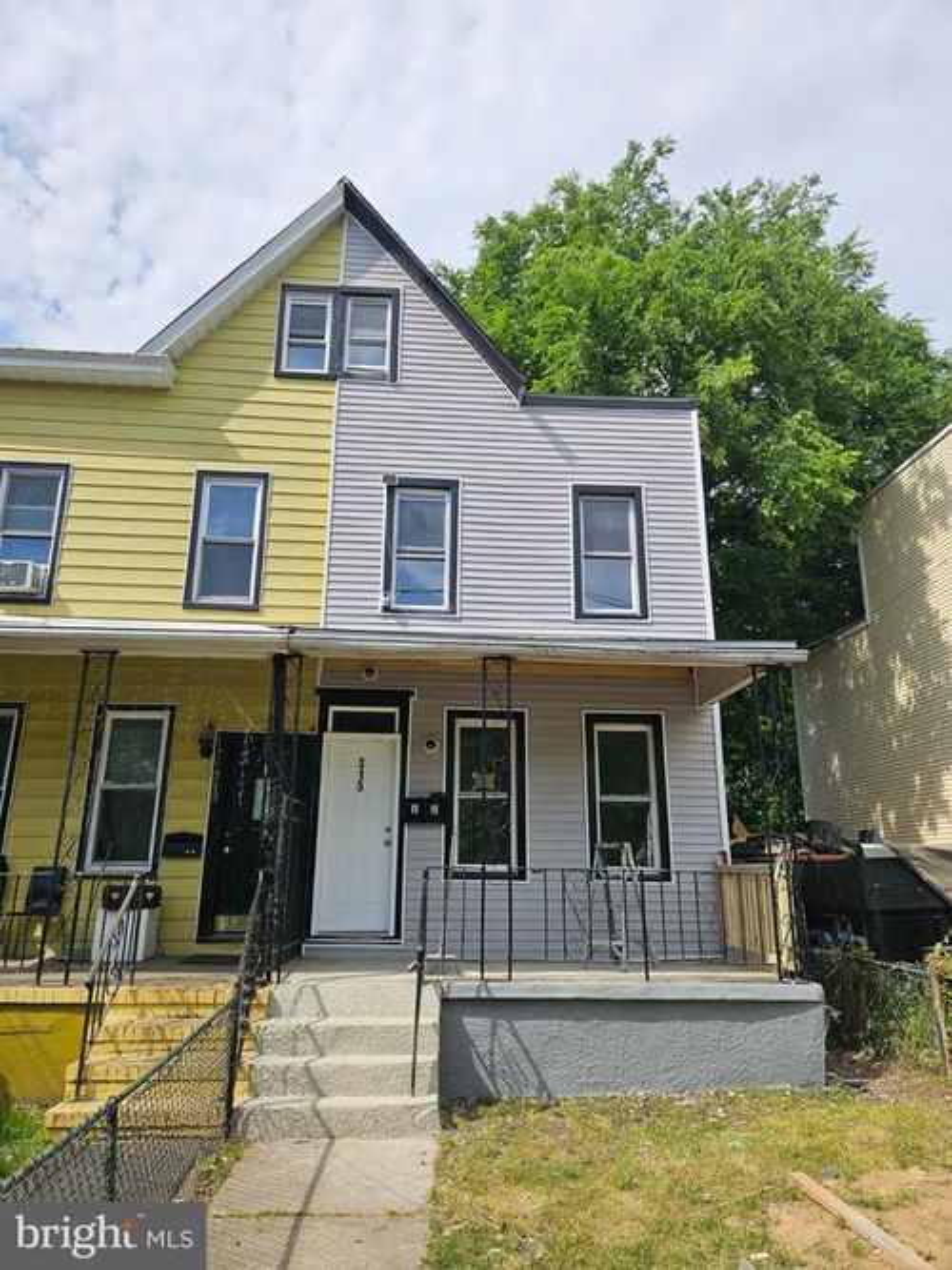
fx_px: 844
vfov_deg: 73.9
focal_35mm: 23
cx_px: 476
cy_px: 635
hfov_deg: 58.9
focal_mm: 5.4
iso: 25
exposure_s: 1/2686
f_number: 1.8
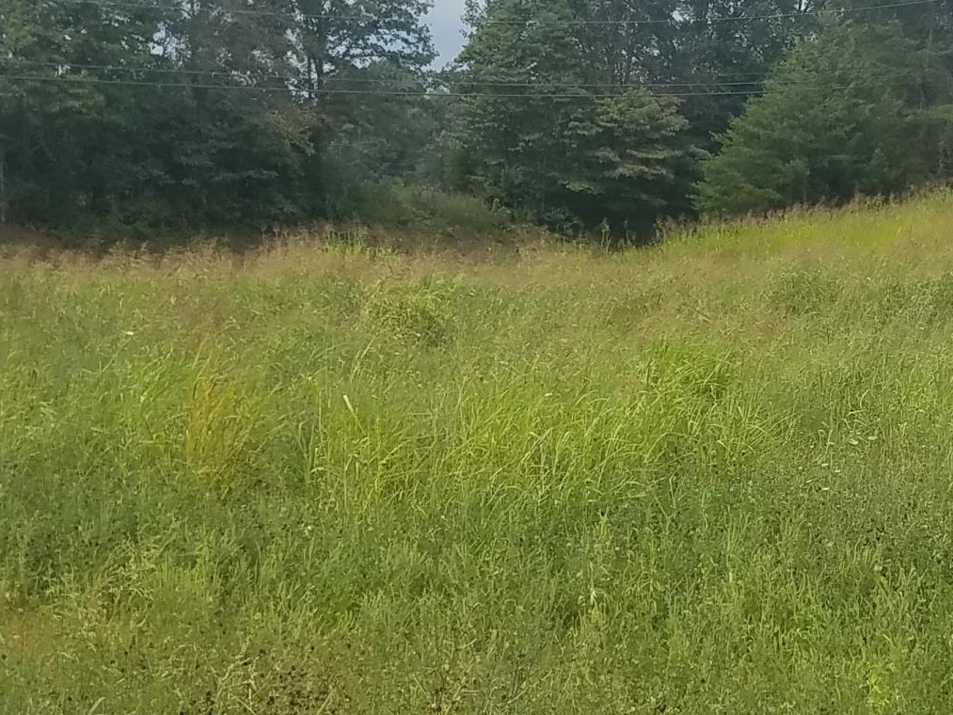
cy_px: 409
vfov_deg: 19.1
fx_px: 2120
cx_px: 881
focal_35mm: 77
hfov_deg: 24.5
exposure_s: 1/2224
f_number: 1.7
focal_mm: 4.2
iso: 50
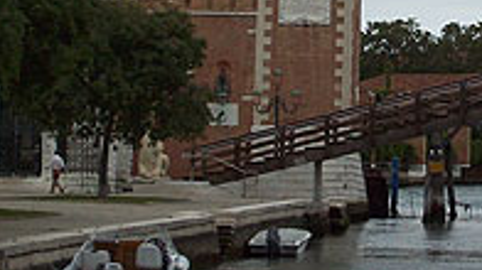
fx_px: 2785
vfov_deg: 5.5
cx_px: 529
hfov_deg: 9.8
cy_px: -10
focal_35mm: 218
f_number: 4.3
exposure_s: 1/519
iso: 80
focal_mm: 14.3
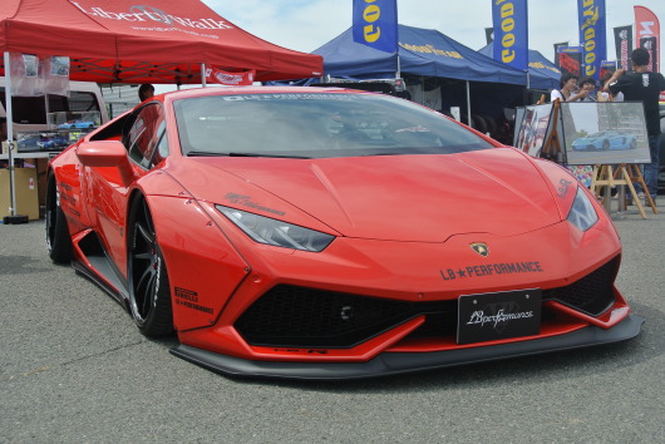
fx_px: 906
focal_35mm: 49
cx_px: 332
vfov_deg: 27.6
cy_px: 222
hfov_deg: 40.3
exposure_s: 1/640
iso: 100
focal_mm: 18.2
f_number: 4.5
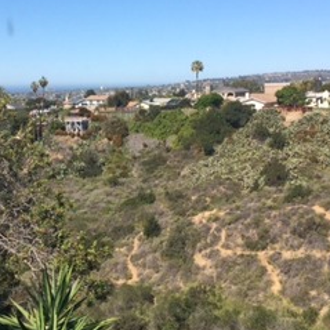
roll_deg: +1.7
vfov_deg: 30.9
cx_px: 122
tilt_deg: -3.6
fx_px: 593
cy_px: 117
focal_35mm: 55
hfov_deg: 30.9
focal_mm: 4.15
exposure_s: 1/1866
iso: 32
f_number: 2.2
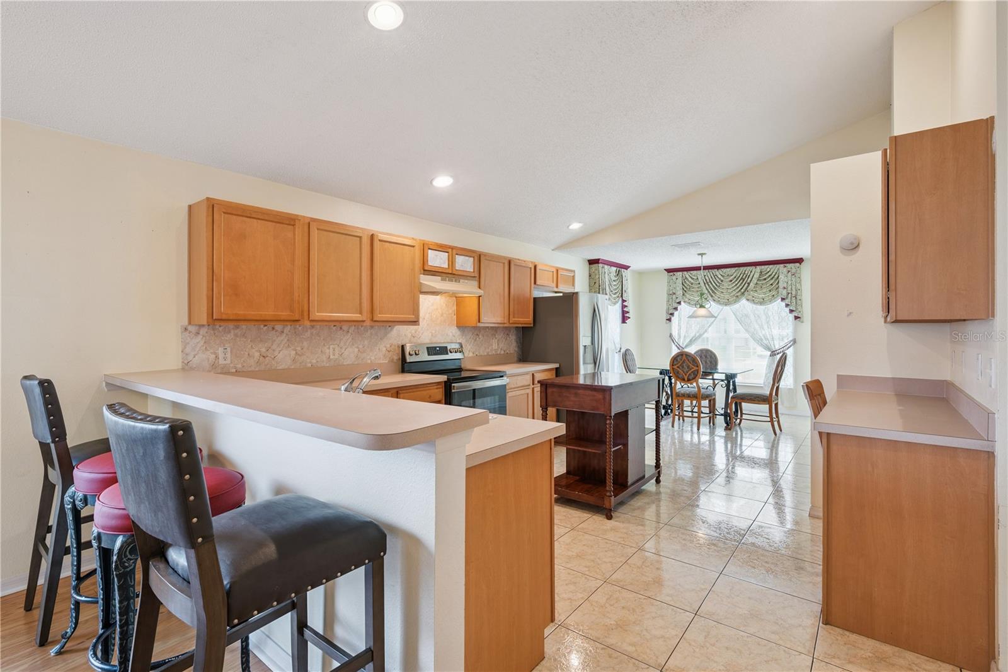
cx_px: 504
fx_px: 462
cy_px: 336
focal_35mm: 16
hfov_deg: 95.0
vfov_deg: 72.0
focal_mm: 16.5
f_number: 9
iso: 200
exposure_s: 1/5
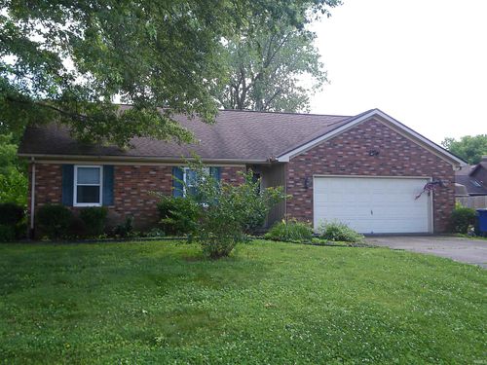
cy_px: 182
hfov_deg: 47.9
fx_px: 549
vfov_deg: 36.8
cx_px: 244
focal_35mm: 39
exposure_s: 1/80
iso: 64
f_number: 3
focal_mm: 6.9
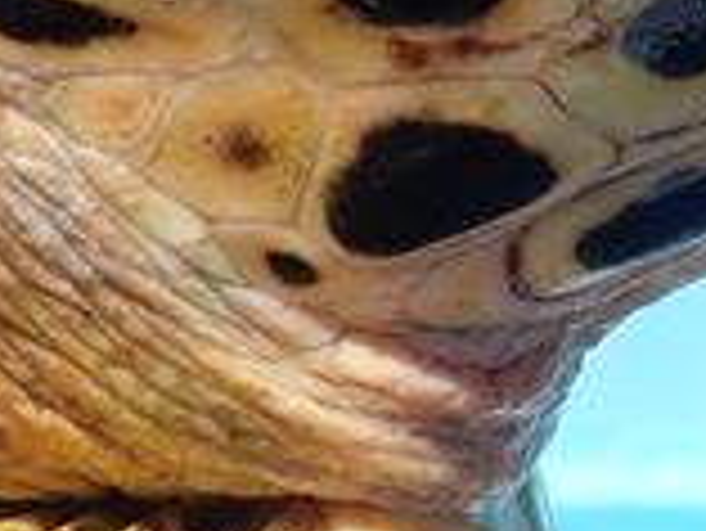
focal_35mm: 102
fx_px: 2082
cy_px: 162
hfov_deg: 19.0
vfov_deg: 14.5
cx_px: 607
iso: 100
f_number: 8
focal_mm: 4.5
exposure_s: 1/200
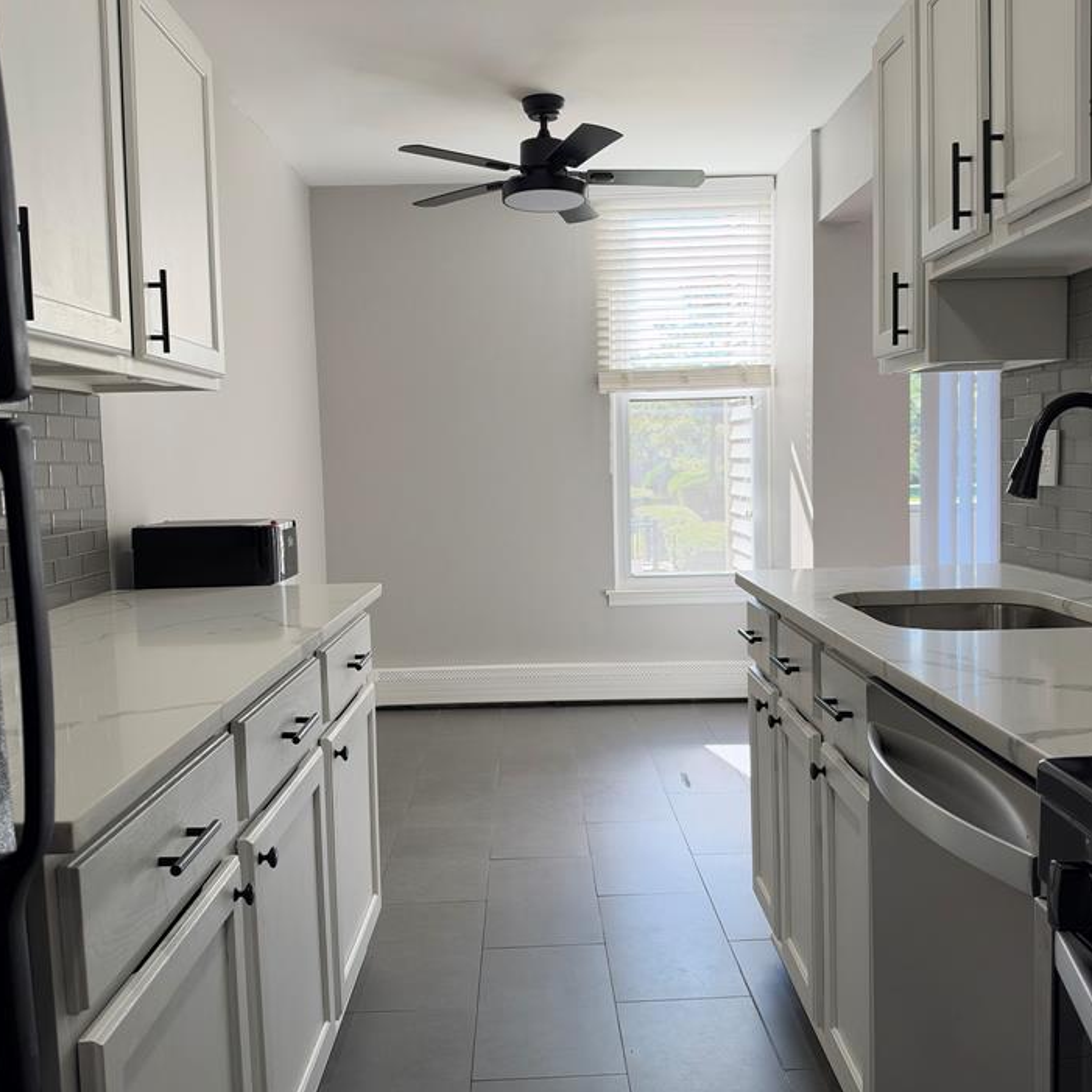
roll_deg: +1.5
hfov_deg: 52.5
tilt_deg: -4.5
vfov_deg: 52.5
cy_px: 547
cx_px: 578
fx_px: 1106
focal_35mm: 31
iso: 80
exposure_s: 1/176
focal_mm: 6.93
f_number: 1.8
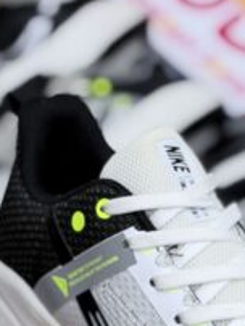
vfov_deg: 14.3
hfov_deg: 10.8
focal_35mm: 137
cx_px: 191
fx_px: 1290
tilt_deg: -55.5
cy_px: 243
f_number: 1.78
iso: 64
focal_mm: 6.76
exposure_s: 1/415
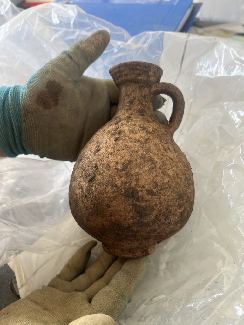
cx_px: 122
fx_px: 244
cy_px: 162
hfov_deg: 53.1
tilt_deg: -51.6
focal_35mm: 26
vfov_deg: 67.3
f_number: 1.6
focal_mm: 5.1
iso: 100
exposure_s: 1/120
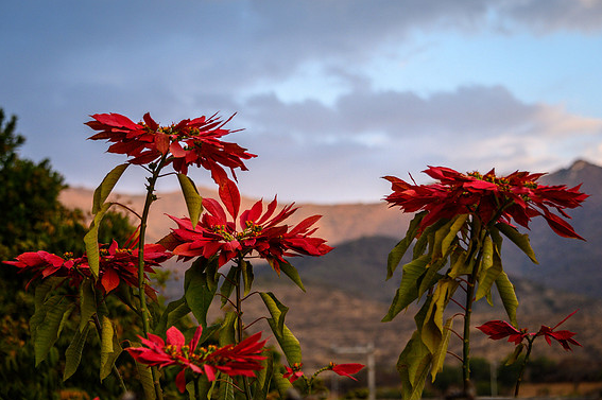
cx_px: 297
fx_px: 1838
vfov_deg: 12.4
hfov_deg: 18.6
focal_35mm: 110
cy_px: 184
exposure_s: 1/800
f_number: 5.6
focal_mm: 98
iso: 1000
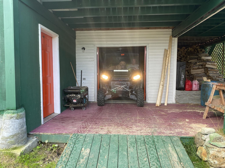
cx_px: 112
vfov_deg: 53.1
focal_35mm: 26
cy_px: 84
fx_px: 169
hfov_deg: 67.3
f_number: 1.8
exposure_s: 1/186
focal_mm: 4.25
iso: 32
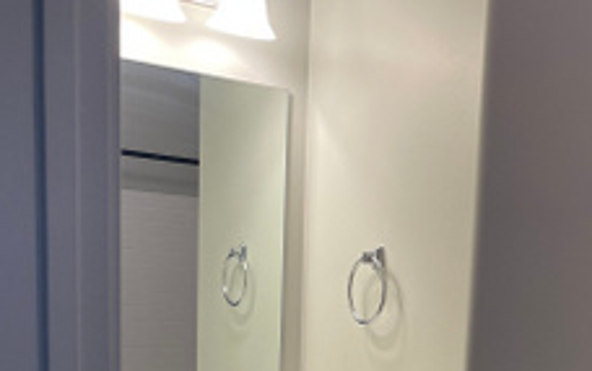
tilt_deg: -9.3
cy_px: 436
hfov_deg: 34.5
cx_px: 423
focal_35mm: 58
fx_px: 937
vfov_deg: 21.0
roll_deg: -3.1
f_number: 1.6
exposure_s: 1/120
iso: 125
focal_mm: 4.2
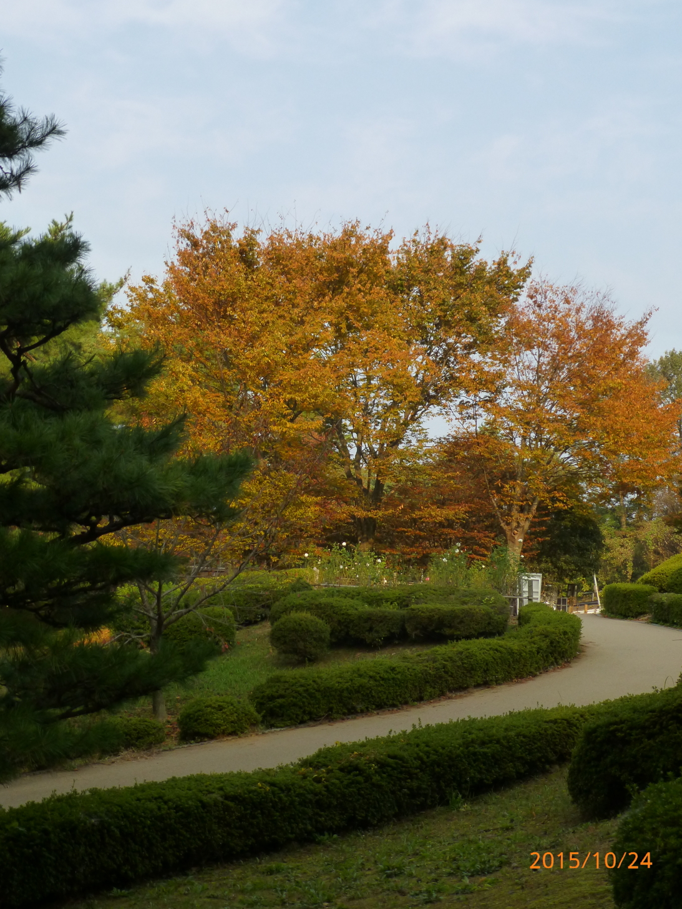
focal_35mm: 56
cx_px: 341
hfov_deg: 26.1
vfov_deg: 34.3
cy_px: 421
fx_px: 1471
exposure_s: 1/500
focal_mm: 9
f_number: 4.4
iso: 160
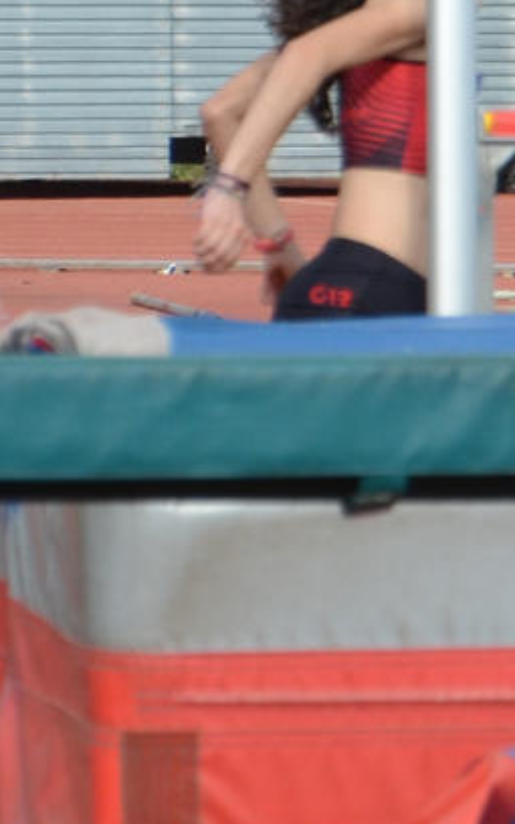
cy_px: 105
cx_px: 1339
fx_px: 18045
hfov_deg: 1.6
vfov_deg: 2.6
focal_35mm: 804
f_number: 5.6
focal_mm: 105
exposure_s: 1/1600
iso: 400
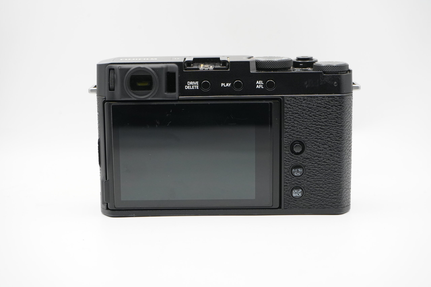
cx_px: 216
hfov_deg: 30.5
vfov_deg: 20.6
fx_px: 790
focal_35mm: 66
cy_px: 144
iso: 3200
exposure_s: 1/125
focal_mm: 66
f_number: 10
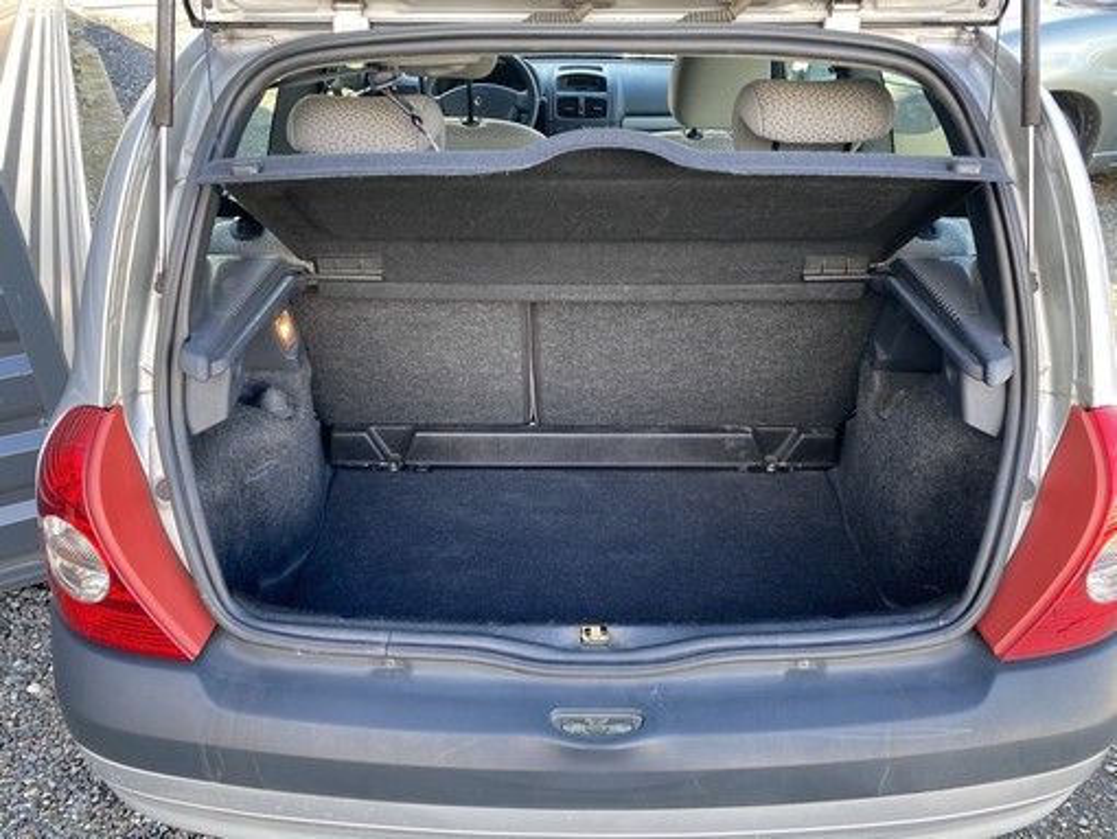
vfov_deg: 53.1
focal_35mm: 26
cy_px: 420
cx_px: 558
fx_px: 839
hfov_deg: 67.3
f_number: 1.8
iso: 125
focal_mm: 4.25
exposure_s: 1/121
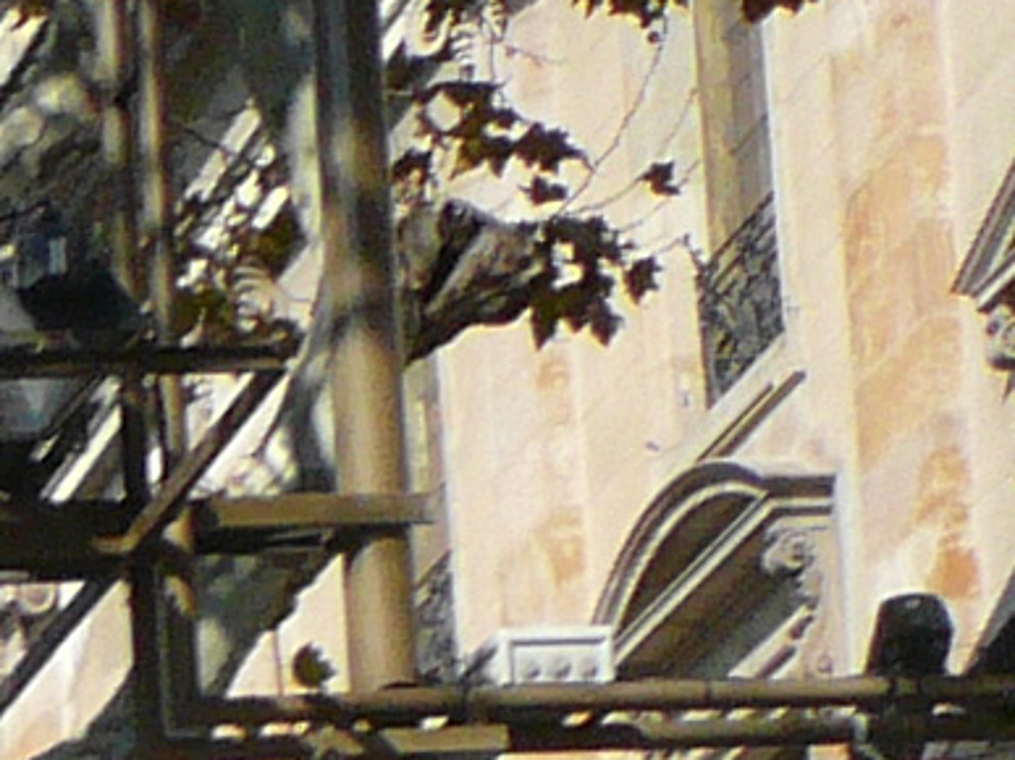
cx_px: -2389
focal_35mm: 238
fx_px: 6976
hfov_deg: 7.1
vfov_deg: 5.6
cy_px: 2838
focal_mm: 4.9
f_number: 2.9
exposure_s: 1/1000
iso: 100
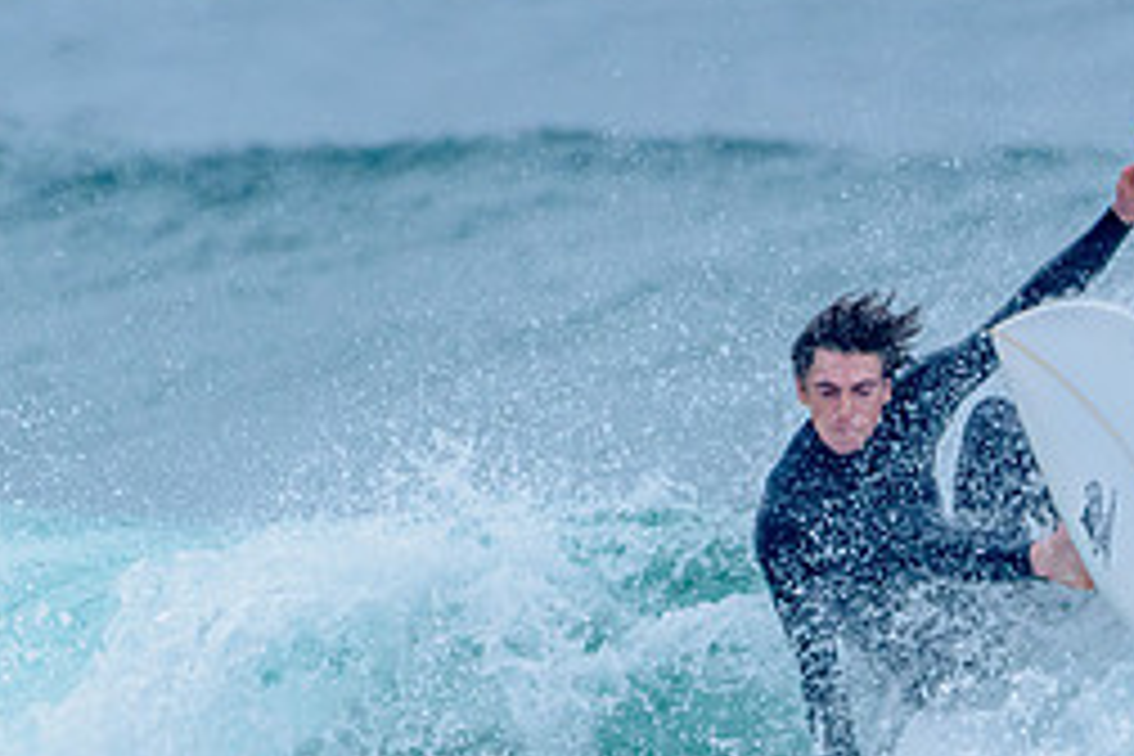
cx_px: 1053
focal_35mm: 1447
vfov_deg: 1.0
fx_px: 45577
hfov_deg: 1.4
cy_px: 900
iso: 800
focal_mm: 500
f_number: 5.6
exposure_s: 1/2000
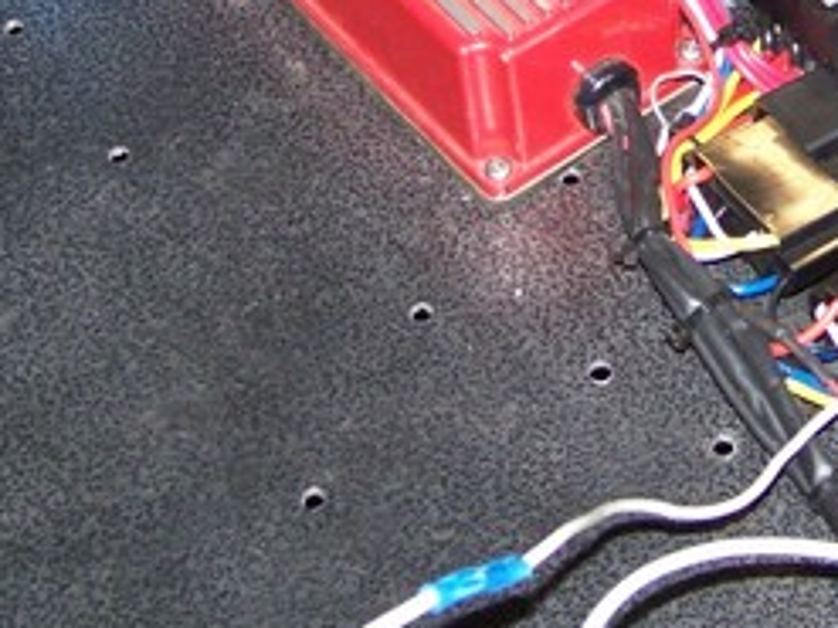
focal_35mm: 102
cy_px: 42
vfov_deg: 14.3
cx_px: 936
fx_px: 2468
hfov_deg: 18.5
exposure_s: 1/30
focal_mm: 5.85
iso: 200
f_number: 2.8
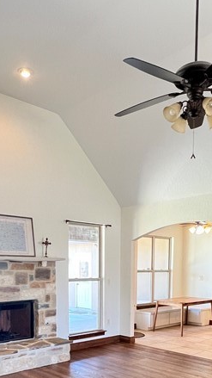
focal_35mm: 33
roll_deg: +0.3
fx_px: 330
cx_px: 88
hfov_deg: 35.6
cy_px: 301
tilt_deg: -4.9
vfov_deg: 55.4
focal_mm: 1.57
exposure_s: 1/60
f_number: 1.8
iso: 250
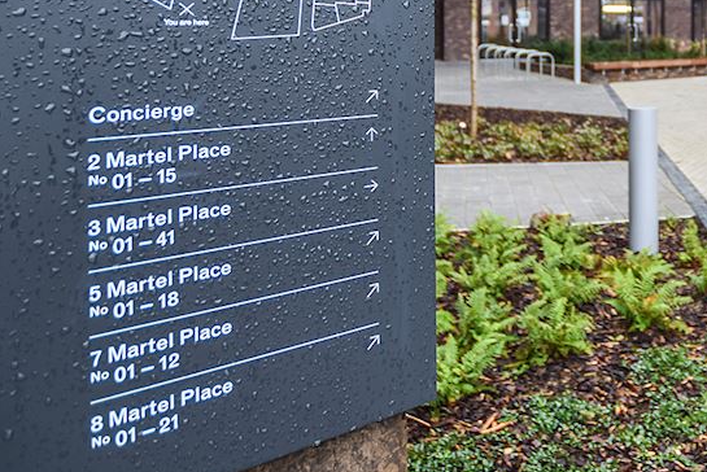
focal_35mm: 33
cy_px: 6
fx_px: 648
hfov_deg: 49.1
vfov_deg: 36.3
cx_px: 673
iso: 100
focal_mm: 10
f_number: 3.5
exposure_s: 1/30
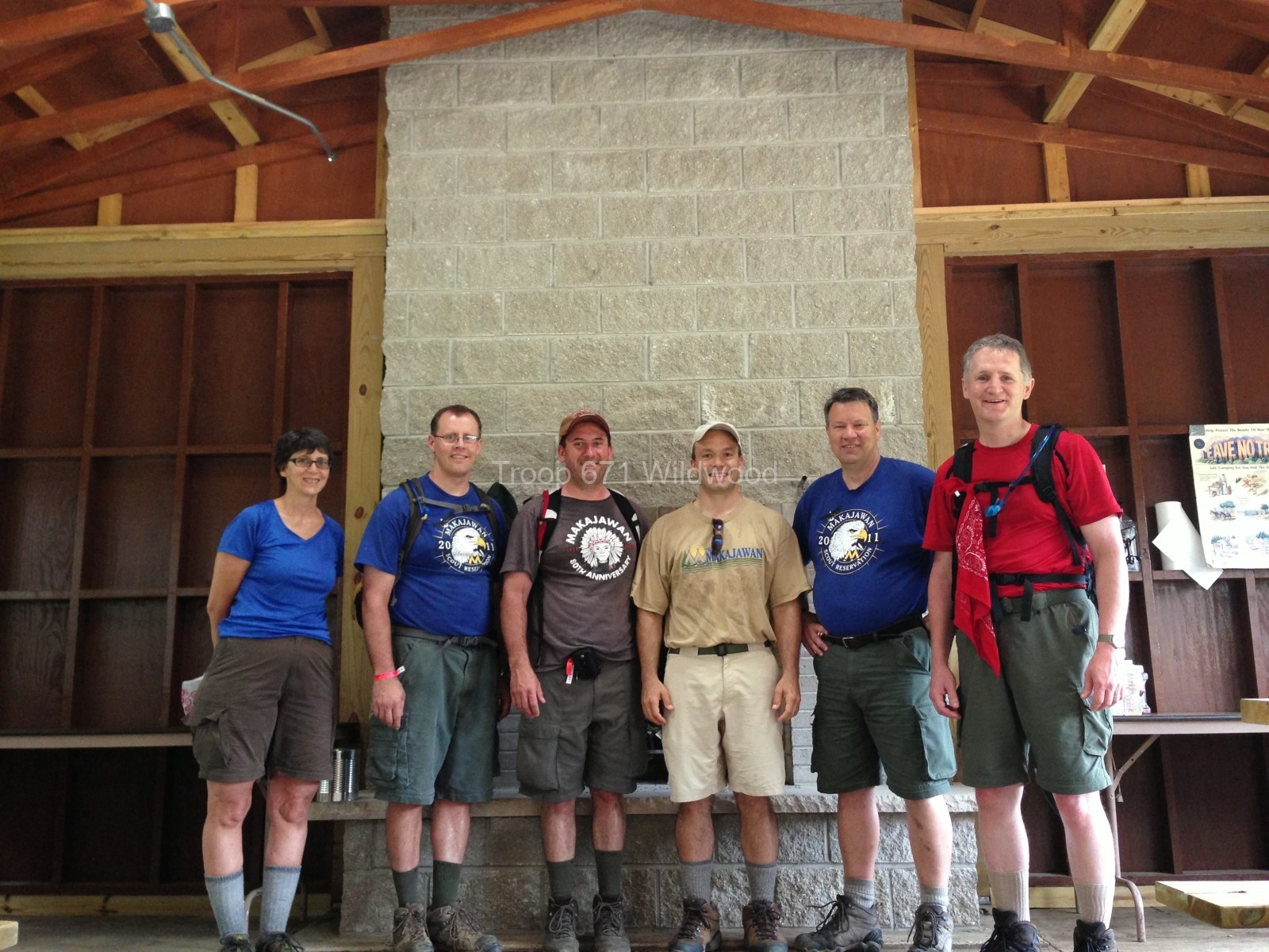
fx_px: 1210
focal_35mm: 33
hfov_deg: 55.4
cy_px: 476
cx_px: 634
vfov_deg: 42.9
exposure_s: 1/20
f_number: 2.4
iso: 160
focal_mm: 4.13
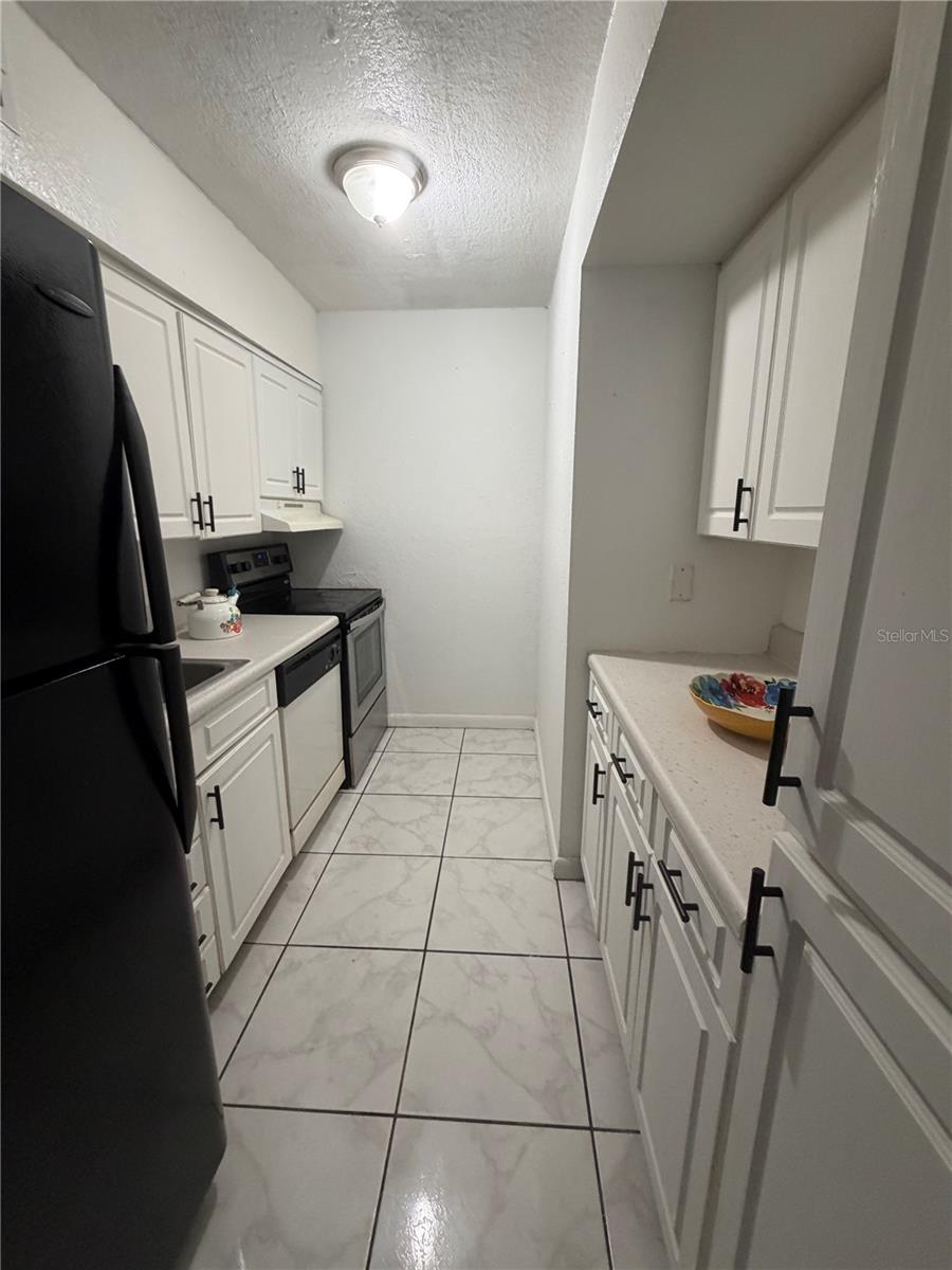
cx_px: 476
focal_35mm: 14
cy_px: 635
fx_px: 513
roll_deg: +0.4
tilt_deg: -15.0
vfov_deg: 102.1
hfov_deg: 85.7
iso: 320
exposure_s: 1/120
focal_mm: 2.22
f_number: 2.2
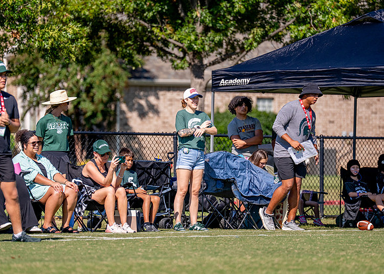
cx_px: 175
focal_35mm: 271
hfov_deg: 7.4
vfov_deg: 5.3
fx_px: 2950
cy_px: 138
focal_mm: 200
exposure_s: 1/5000
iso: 250
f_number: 2.8
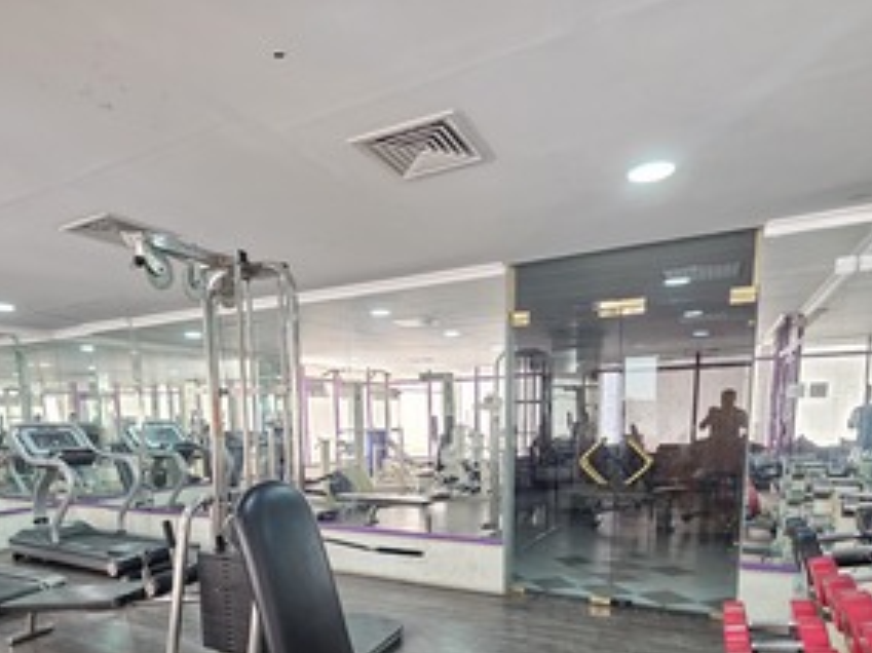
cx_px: 393
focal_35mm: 21
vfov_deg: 59.0
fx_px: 529
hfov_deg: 78.8
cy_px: 513
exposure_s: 1/50
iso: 400
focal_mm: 2.2
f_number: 1.9
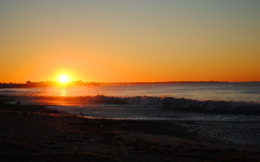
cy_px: 83
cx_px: 130
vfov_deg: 15.5
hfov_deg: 24.5
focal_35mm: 85
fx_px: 599
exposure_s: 1/640
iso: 200
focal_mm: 55
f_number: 5.6
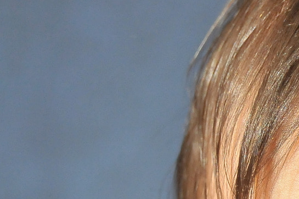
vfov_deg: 4.4
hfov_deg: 6.5
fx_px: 2571
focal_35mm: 310
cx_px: 540
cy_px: 295
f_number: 5.6
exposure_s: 1/2500
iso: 800
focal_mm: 55
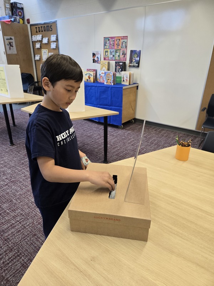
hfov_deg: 58.9
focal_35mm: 23
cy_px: 143
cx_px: 107
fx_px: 190
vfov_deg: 73.9
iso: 200
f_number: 1.8
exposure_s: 1/120
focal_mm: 5.4
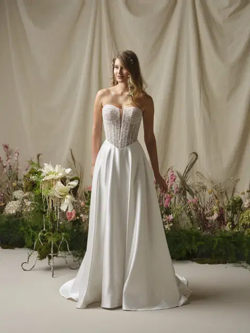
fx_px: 732
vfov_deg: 25.7
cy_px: 166
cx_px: 125
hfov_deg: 19.4
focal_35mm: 76
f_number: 10
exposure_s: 1/125
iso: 500
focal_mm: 96
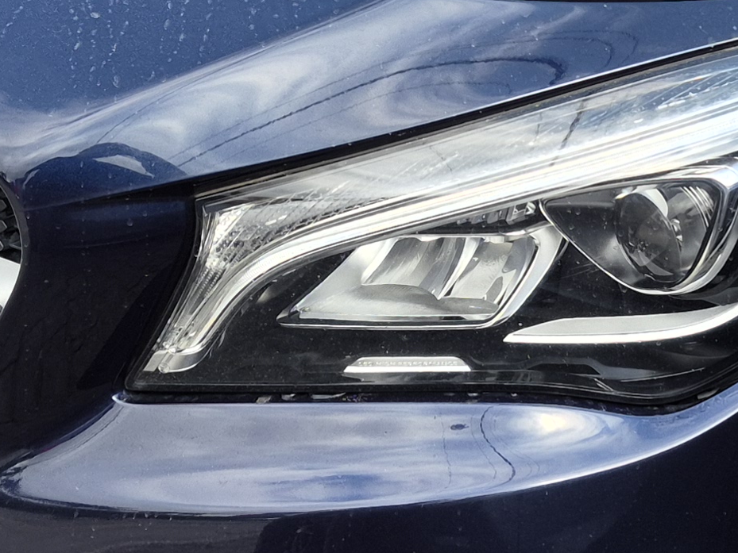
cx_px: 612
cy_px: 45
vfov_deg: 14.8
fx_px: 2111
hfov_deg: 19.6
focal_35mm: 99
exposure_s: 1/377
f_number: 1.8
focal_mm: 5.4
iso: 25
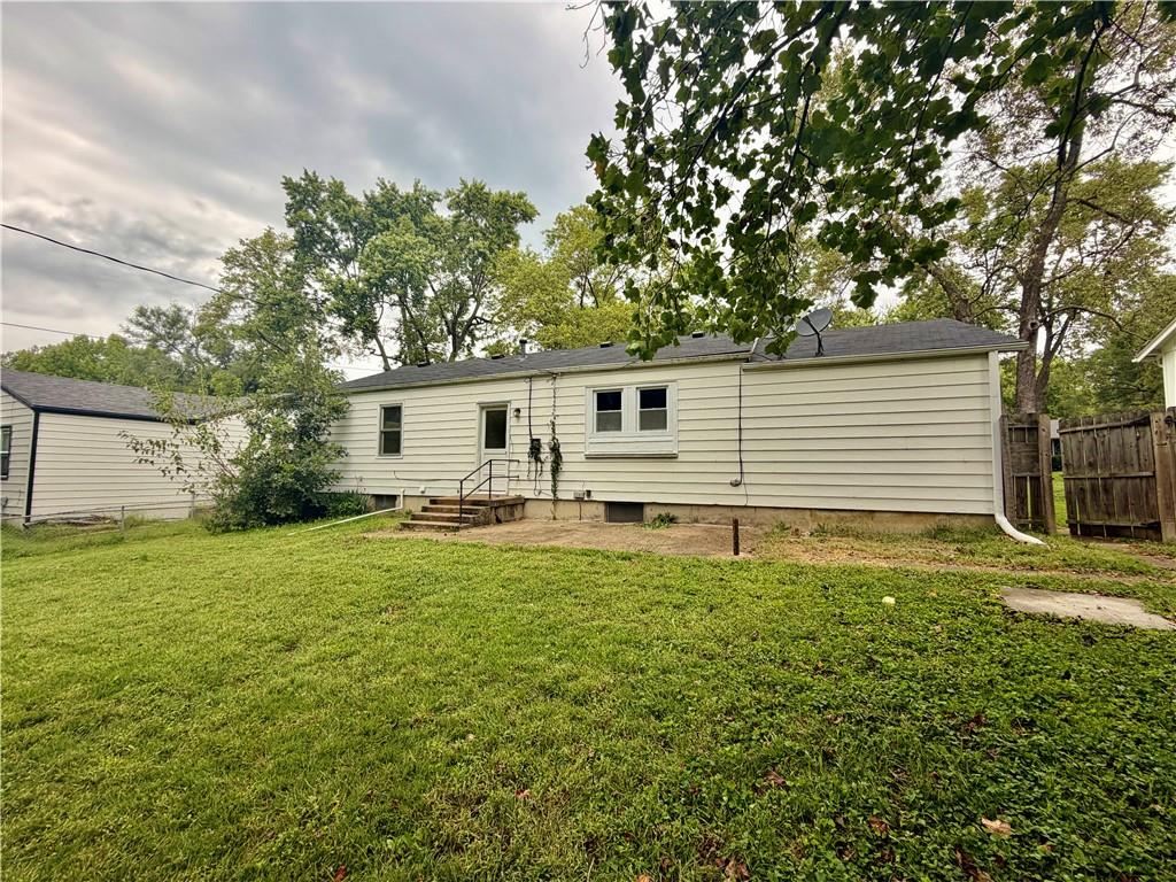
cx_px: 588
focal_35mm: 14
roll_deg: +0.6
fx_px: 476
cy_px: 441
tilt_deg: +3.7
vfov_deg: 85.7
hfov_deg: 102.1
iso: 40
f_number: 2.2
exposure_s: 1/176
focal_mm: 2.22
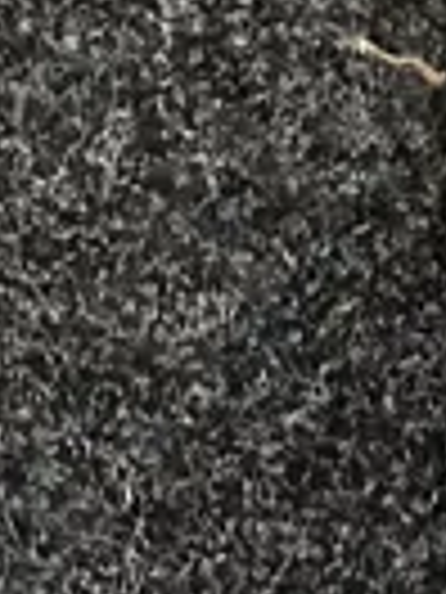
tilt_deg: -81.6
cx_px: 1000
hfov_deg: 7.5
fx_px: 3195
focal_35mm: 186
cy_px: -806
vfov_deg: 9.5
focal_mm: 6.86
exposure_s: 1/50
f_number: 1.78
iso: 640
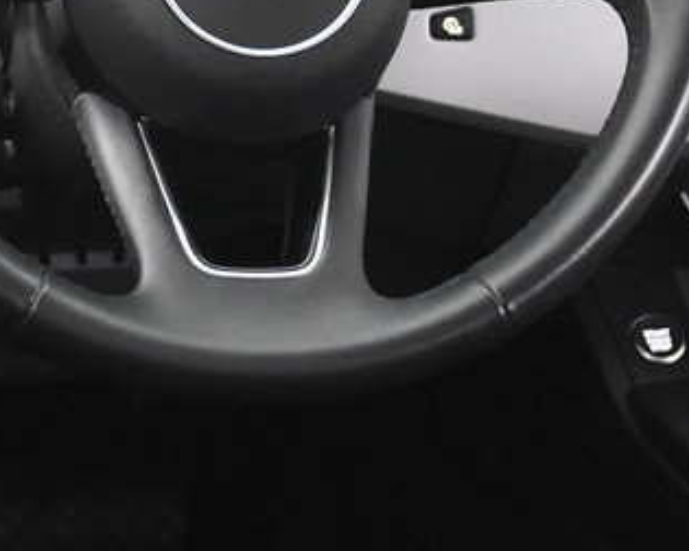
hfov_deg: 16.0
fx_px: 2427
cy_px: 126
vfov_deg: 12.9
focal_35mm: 119
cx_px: 92
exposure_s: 1/40
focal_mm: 26
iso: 6400
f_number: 3.2
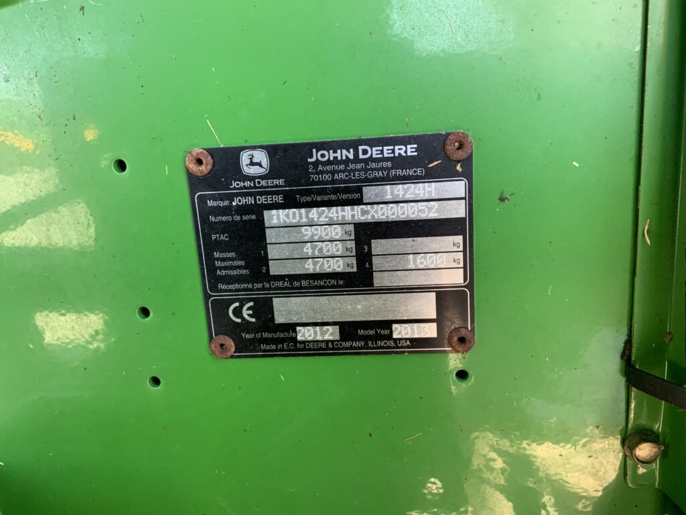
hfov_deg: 61.7
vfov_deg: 48.2
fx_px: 575
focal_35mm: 29
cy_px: 258
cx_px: 343
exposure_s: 1/94
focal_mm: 3
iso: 64
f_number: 1.8
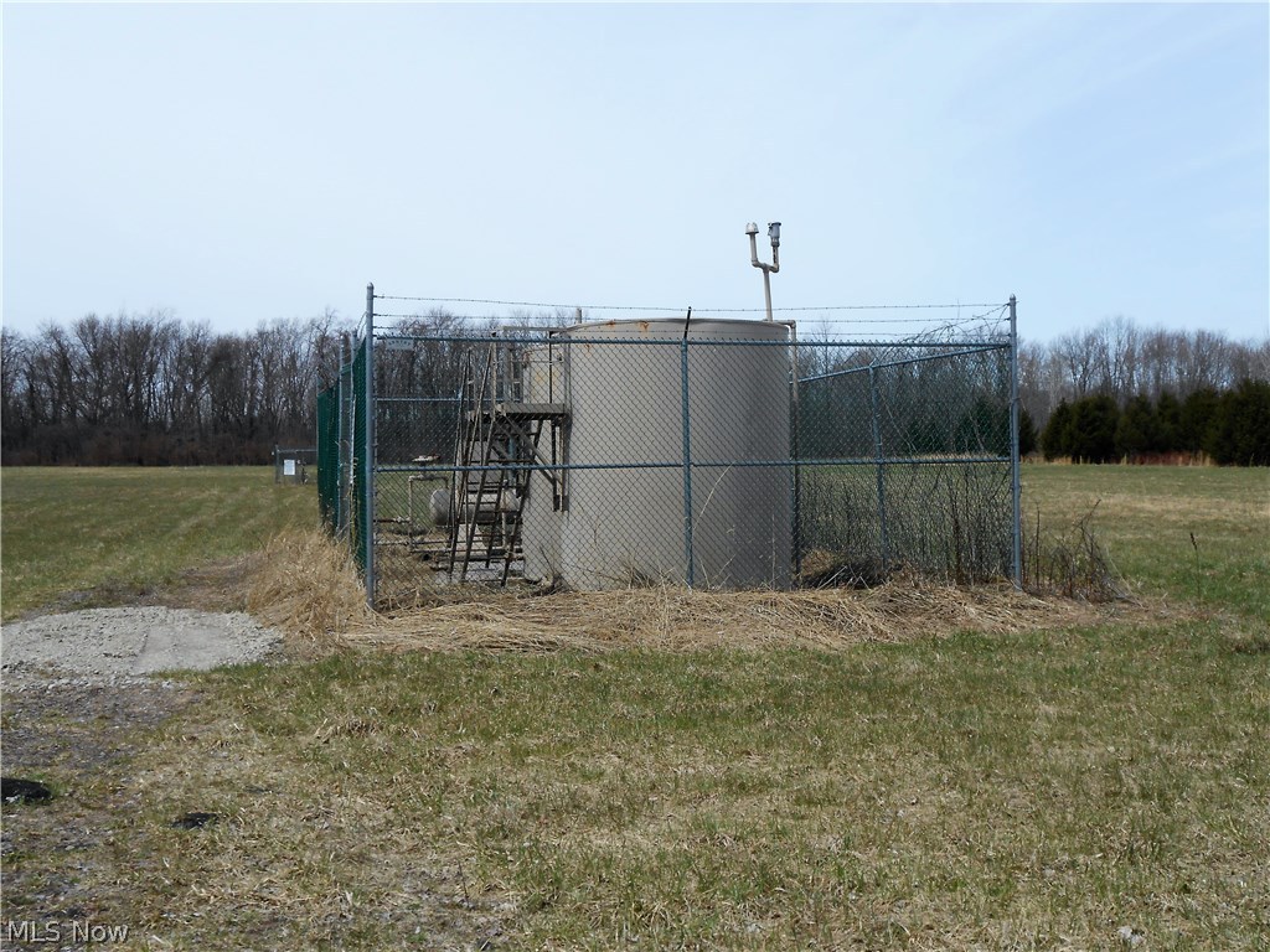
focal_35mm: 38
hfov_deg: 49.0
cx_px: 635
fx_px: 1394
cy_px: 476
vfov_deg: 37.7
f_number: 4.2
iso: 80
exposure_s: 1/800
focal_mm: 6.8
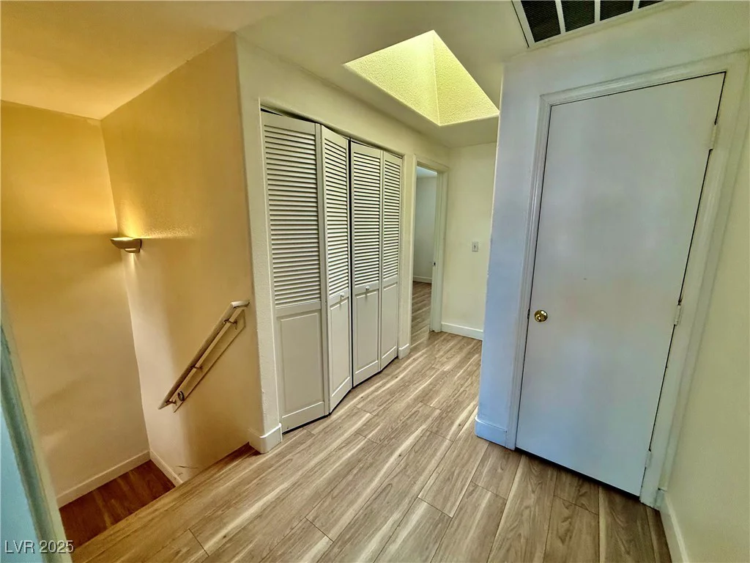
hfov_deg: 102.1
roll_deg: -1.1
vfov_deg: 85.7
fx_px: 303
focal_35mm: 14
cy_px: 282
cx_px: 375
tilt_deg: -11.0
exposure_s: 1/120
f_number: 2.2
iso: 250
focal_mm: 2.22
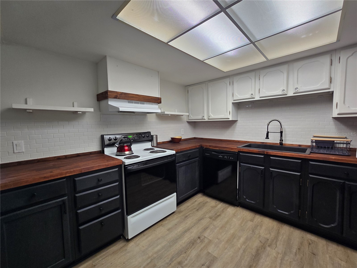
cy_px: 134
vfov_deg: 89.9
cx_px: 178
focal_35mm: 13
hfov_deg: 106.2
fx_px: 134
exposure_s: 1/60
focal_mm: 2.2
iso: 80
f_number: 2.2
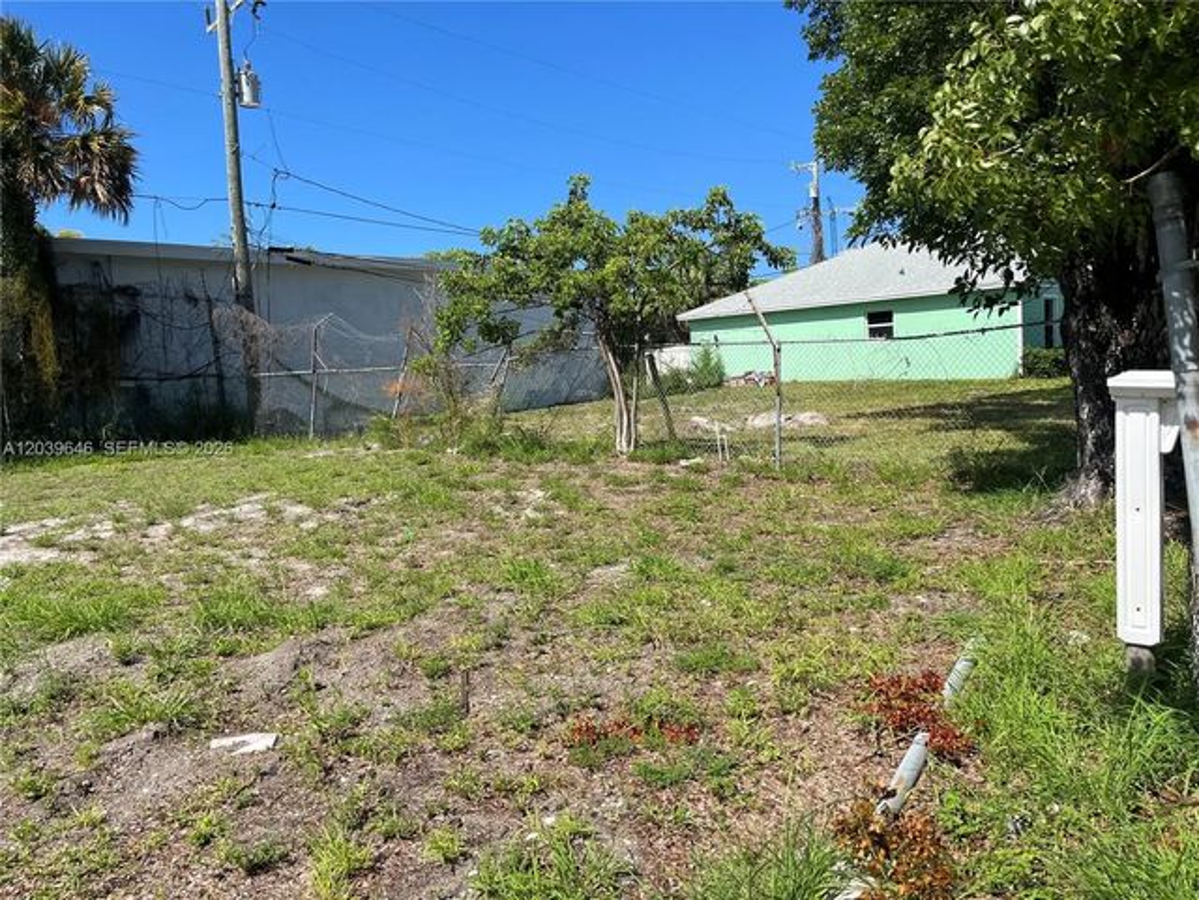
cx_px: 600
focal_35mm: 26
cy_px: 450
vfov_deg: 53.1
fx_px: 901
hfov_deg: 67.3
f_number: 1.6
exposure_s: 1/3135
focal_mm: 5.1
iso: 50
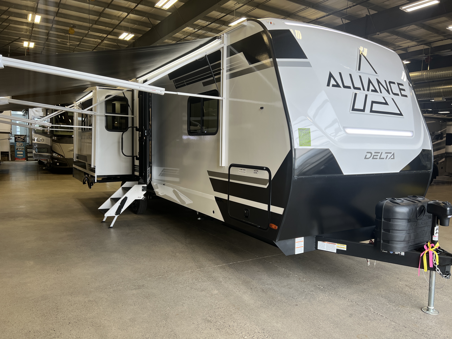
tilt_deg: -4.5
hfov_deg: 67.3
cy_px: 170
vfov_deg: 53.1
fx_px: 339
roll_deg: -1.8
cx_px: 226
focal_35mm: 26
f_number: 1.5
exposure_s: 1/121
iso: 40
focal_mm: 5.7
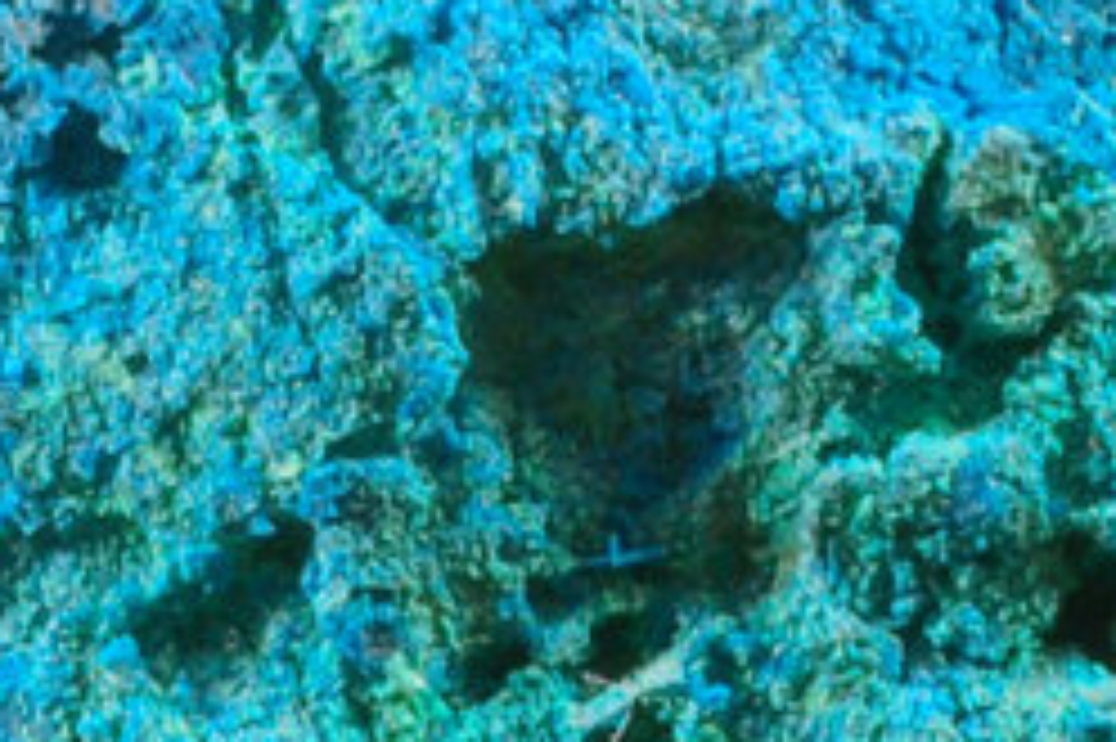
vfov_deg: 2.8
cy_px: 1016
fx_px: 14994
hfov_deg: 4.2
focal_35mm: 484
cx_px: -562
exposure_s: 1/1.6
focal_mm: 50
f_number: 22
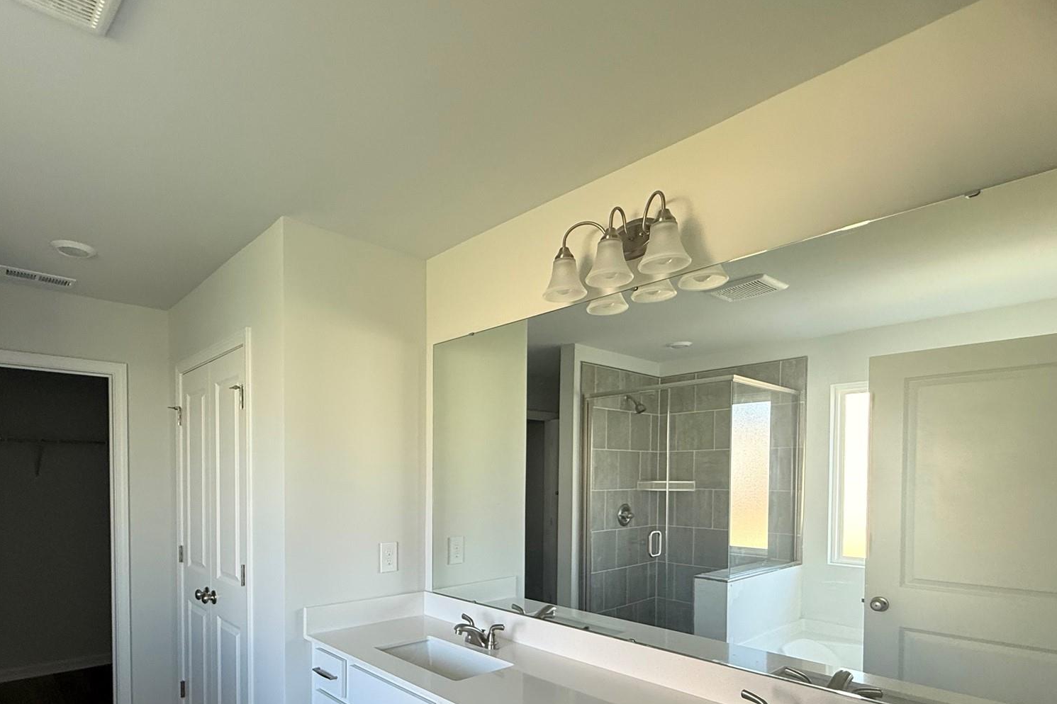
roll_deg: -0.3
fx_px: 587
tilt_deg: -1.3
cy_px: 496
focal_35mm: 20
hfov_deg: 83.2
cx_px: 439
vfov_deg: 59.7
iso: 200
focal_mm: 2.22
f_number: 2.2
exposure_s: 1/99
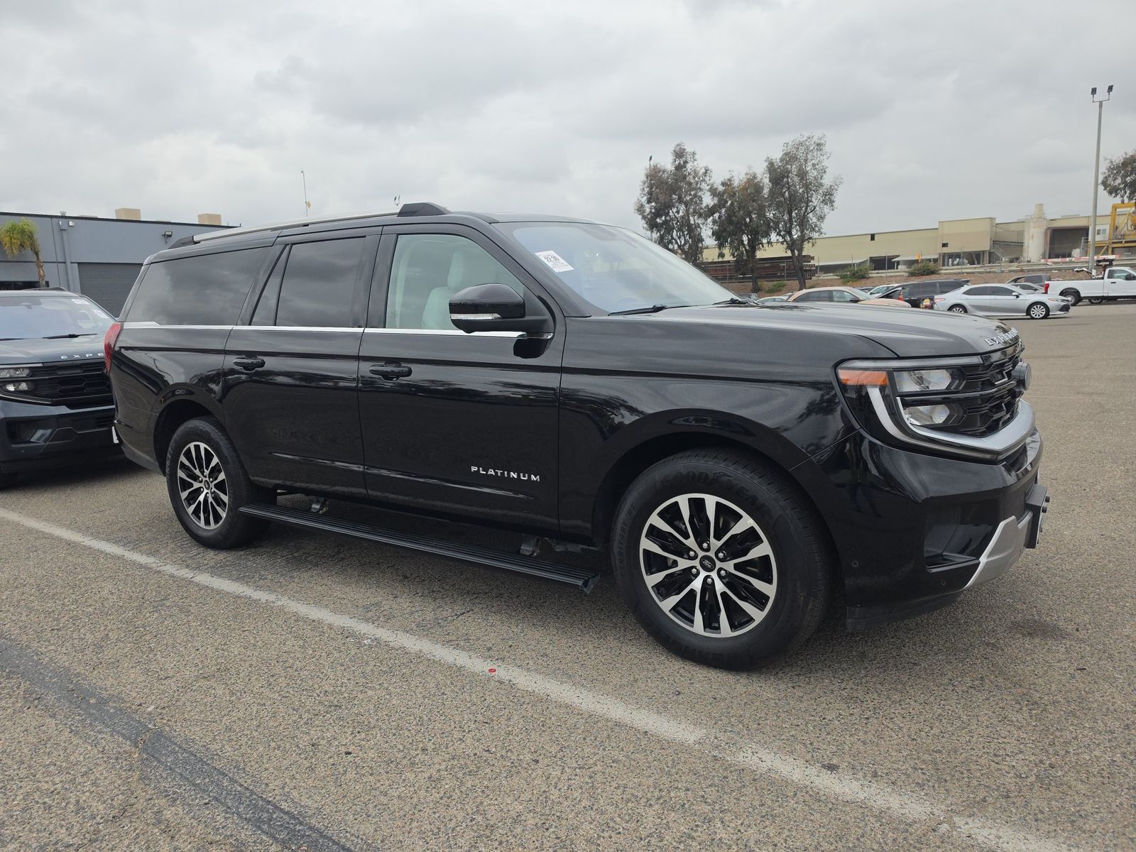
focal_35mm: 23
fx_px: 755
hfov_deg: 73.9
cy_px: 426
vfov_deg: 58.9
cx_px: 568
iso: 63
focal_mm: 6.5
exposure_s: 1/2715
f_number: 1.4
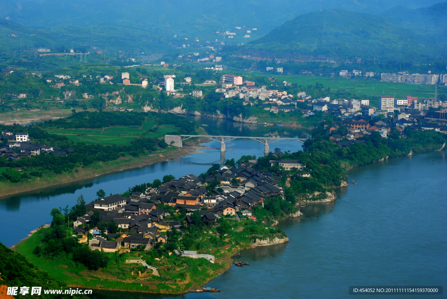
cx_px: 224
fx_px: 1119
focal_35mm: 90
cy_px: 150
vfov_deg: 15.2
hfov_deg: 22.6
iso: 100
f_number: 10
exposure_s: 1/160
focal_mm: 60
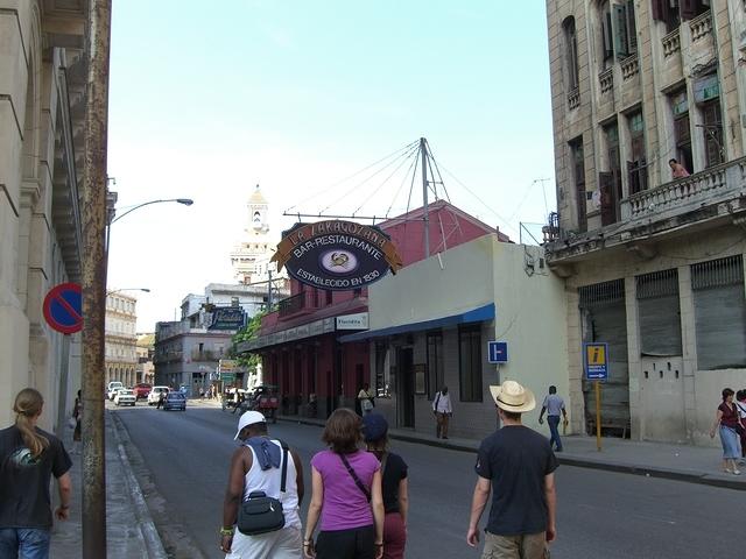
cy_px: 280
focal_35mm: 38
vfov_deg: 37.7
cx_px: 373
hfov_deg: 49.0
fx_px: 819
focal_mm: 7.9
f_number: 4
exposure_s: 1/200
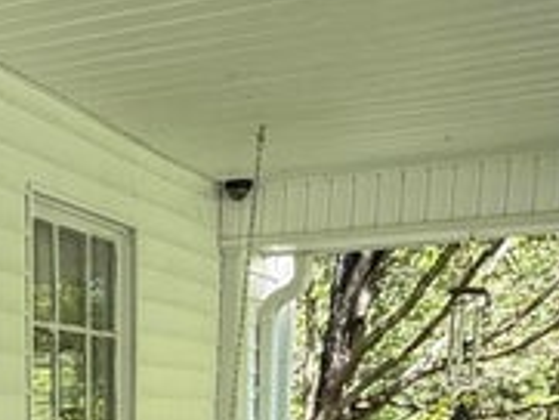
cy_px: 593
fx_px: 1067
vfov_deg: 19.9
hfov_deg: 27.5
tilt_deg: -9.3
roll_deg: +0.5
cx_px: -17
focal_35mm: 66
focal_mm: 2.22
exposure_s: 1/103
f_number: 2.2
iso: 40
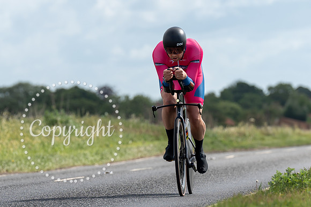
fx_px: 3135
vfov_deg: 3.8
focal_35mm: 363
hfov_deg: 5.7
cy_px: 121
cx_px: 181
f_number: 4.5
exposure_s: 1/1000
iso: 100
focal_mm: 191
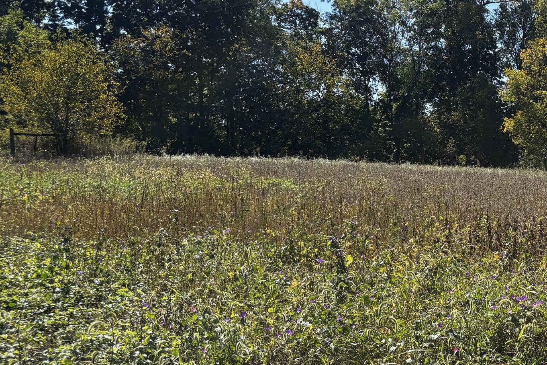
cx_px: 576
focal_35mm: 61
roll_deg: +1.3
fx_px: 927
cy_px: 206
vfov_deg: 22.2
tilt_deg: -2.9
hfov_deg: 30.1
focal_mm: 5.96
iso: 50
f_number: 1.6
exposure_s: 1/2778
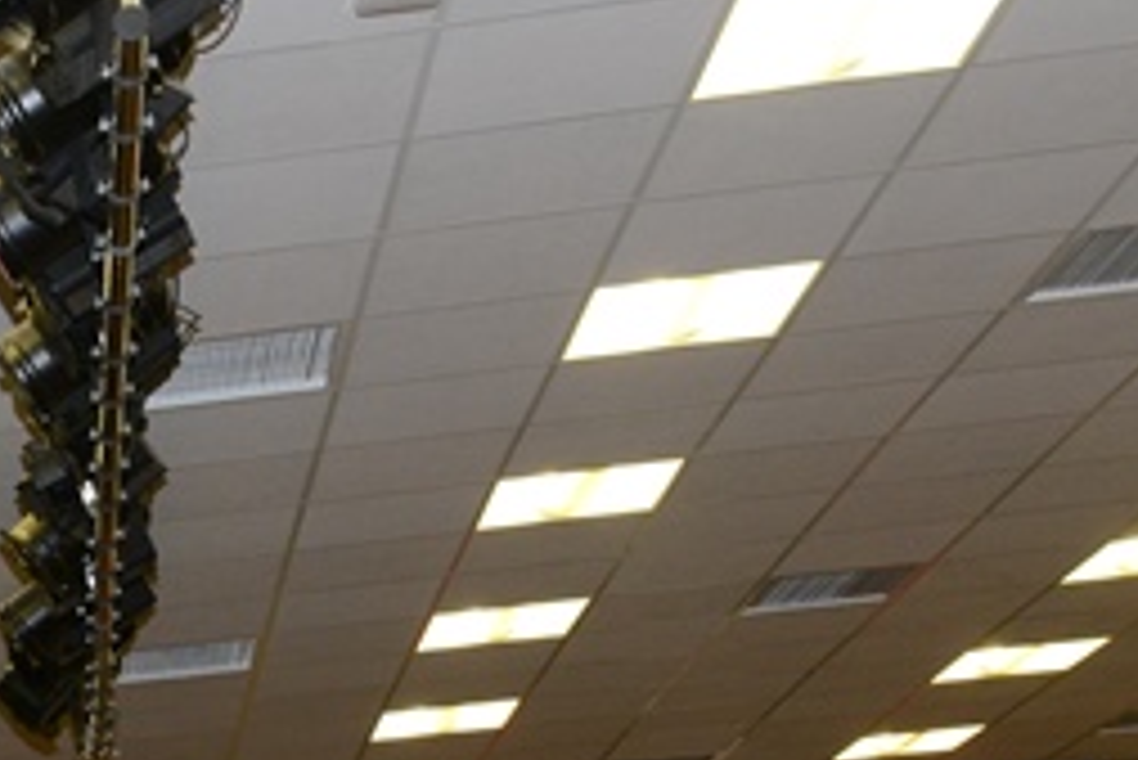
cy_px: 1351
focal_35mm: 97
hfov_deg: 19.0
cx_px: -463
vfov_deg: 12.9
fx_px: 3068
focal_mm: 24
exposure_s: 1/60
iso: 1250
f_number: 6.3
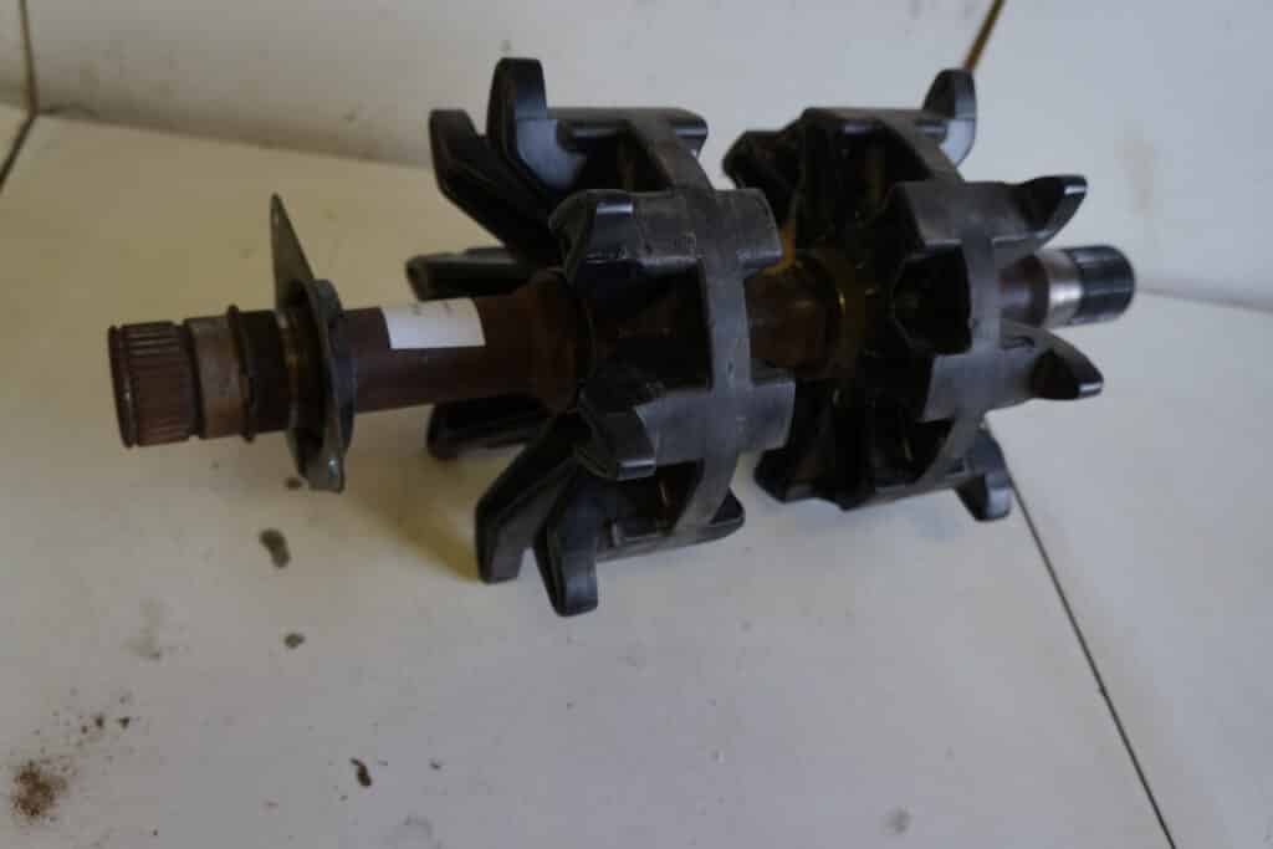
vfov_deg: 43.6
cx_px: 636
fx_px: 1061
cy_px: 424
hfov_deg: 61.9
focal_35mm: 30
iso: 640
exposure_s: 1/60
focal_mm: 20
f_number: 4
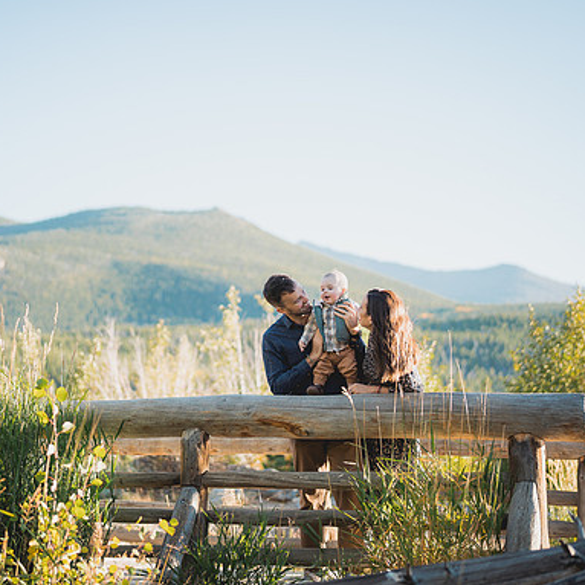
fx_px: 1281
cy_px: 291
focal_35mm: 67
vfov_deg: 25.7
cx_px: 214
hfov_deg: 25.6
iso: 100
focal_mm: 50
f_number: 1.4
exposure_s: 1/1600
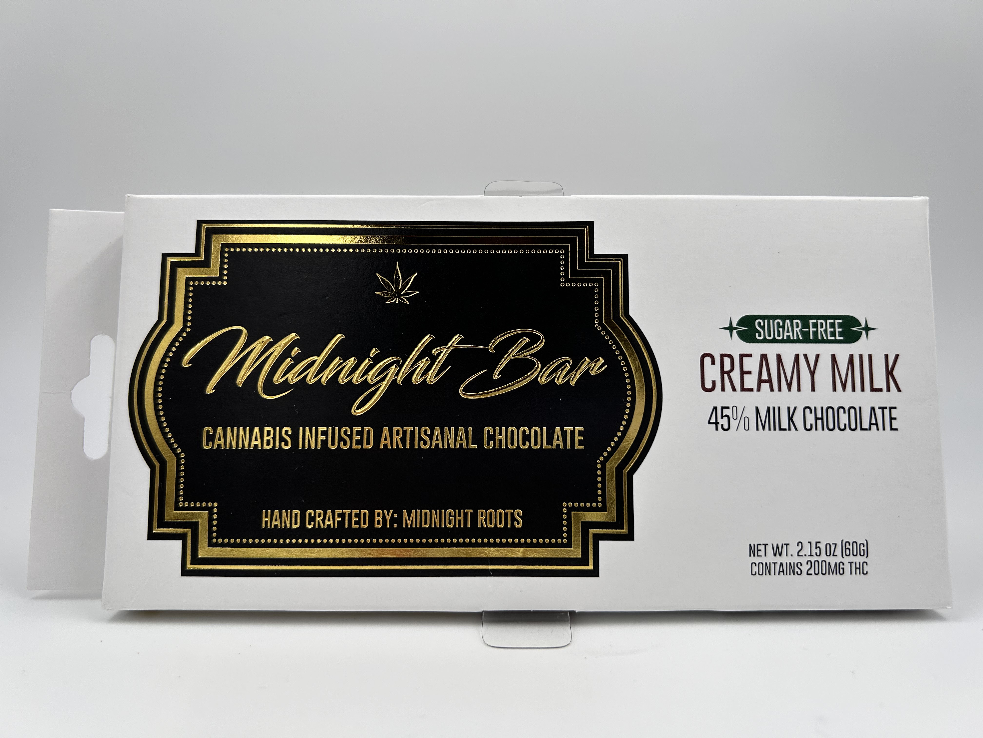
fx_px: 738
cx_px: 492
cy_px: 369
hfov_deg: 67.3
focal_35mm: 26
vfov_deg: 53.1
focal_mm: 5.7
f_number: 1.5
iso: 50
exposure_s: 1/846
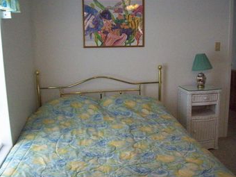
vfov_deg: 36.8
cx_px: 120
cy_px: 91
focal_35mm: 39
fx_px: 266
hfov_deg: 47.9
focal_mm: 6
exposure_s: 1/128
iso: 529
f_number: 2.7
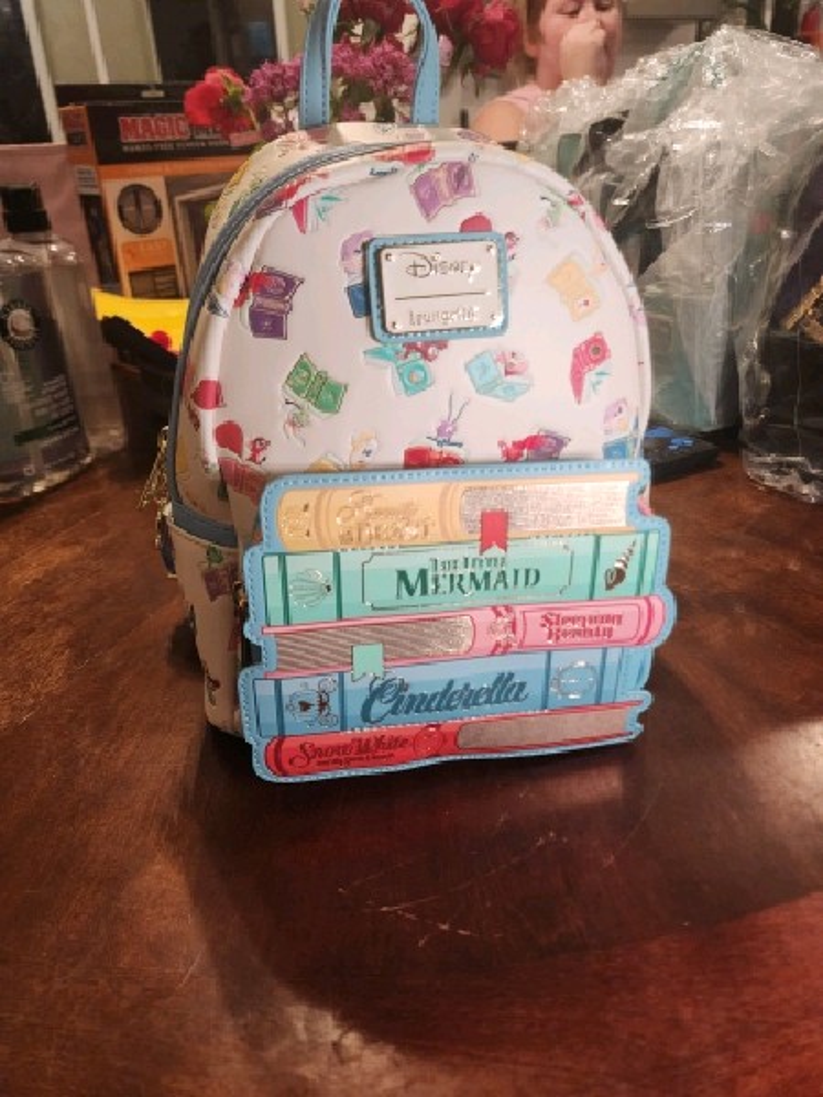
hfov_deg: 58.9
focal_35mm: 23
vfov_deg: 73.9
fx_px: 729
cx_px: 412
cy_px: 548
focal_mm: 6.4
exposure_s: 1/120
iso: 320
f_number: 1.8
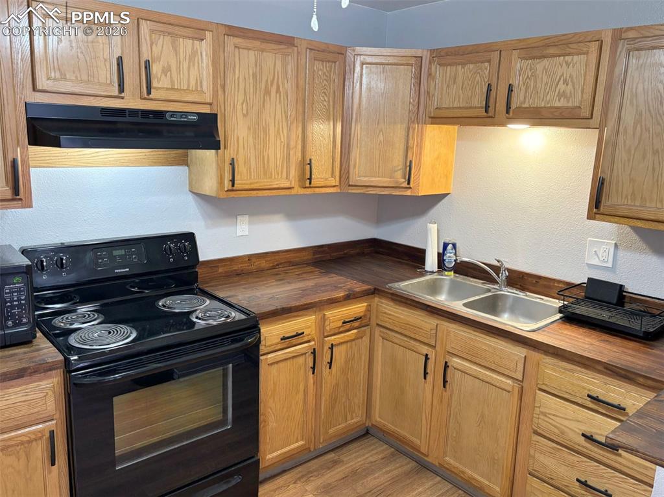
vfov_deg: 53.0
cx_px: 332
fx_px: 498
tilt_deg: -12.1
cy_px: 248
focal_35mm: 26
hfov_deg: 67.3
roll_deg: +0.6
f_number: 1.6
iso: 160
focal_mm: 5.96
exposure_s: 1/60
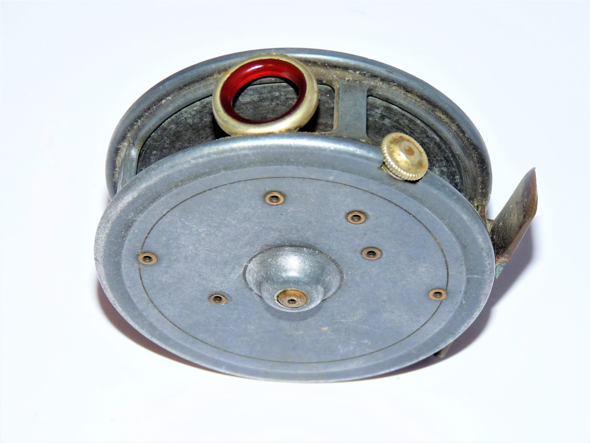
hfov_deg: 18.7
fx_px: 1790
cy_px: 222
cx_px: 295
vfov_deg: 14.1
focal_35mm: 105
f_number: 3.6
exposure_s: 1/40
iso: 100
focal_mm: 18.7
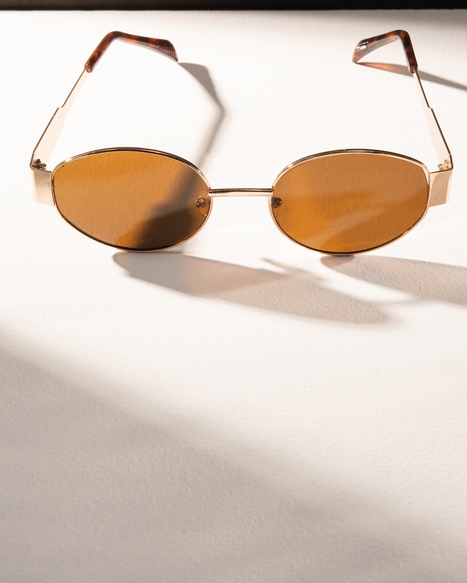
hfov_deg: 20.0
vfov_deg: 24.6
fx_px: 1326
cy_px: 171
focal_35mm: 77
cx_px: 257
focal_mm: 51.5
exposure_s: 1/100
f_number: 18
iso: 800
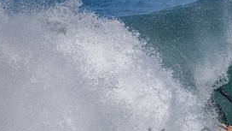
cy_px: 134
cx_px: 236
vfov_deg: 0.7
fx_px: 10323
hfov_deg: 1.3
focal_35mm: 1678
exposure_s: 1/2000
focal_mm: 500
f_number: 5.6
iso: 250
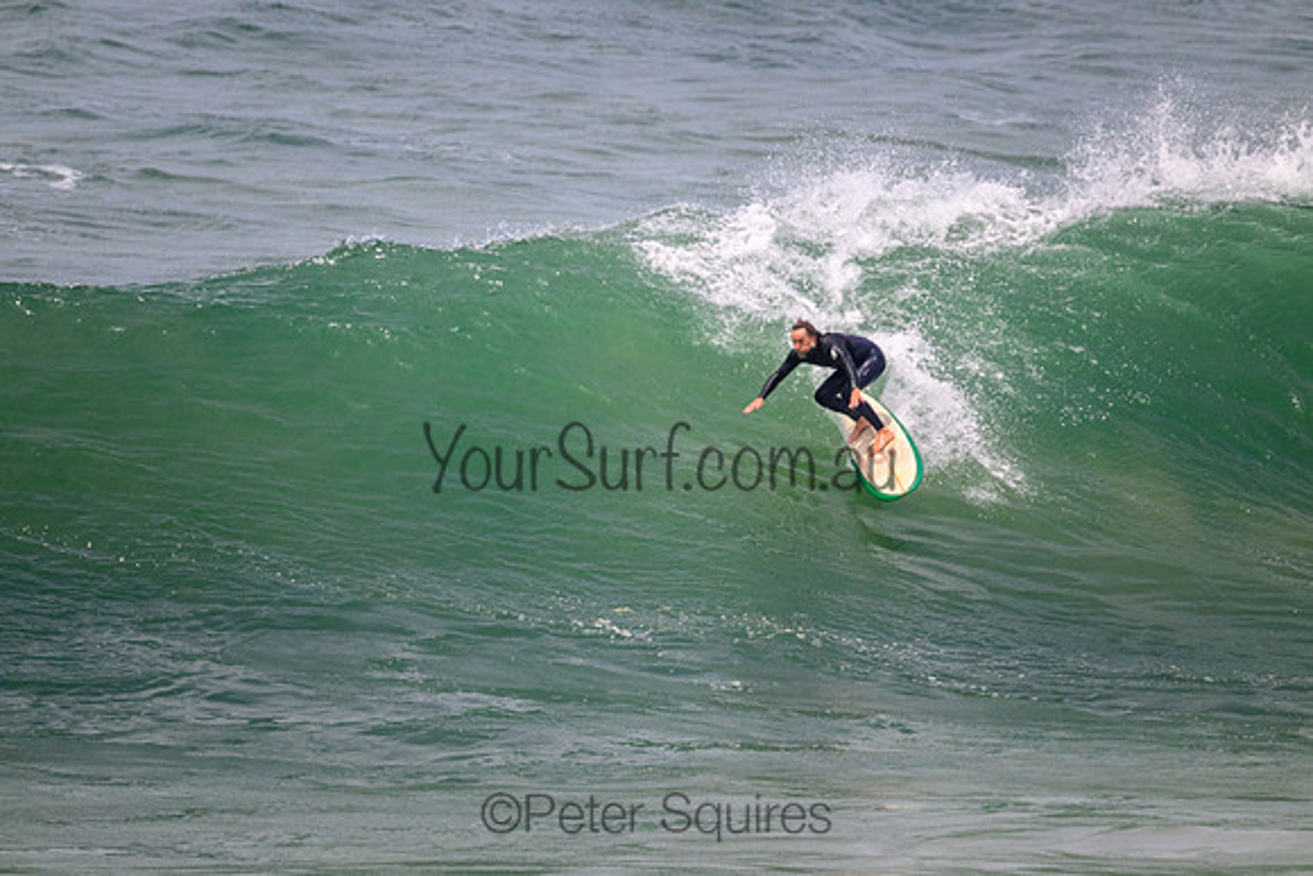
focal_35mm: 800
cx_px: 656
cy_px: 438
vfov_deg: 1.7
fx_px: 29183
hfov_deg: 2.6
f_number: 11
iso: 1100
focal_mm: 800
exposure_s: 1/2000
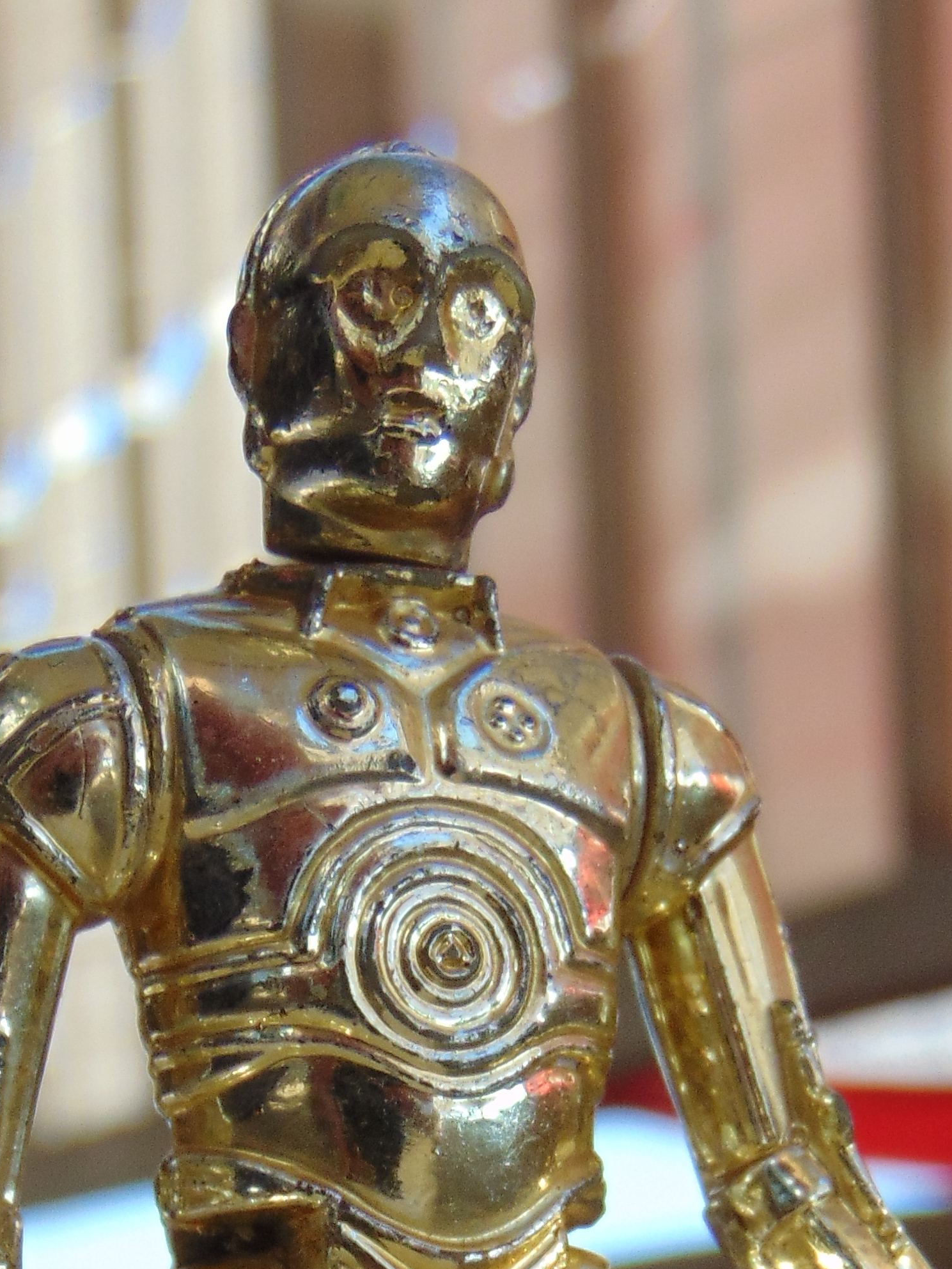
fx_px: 3996
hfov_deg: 13.6
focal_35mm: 109
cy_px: 1565
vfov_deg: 17.2
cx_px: 485
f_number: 3.3
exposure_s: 1/200
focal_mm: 7.6
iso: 80
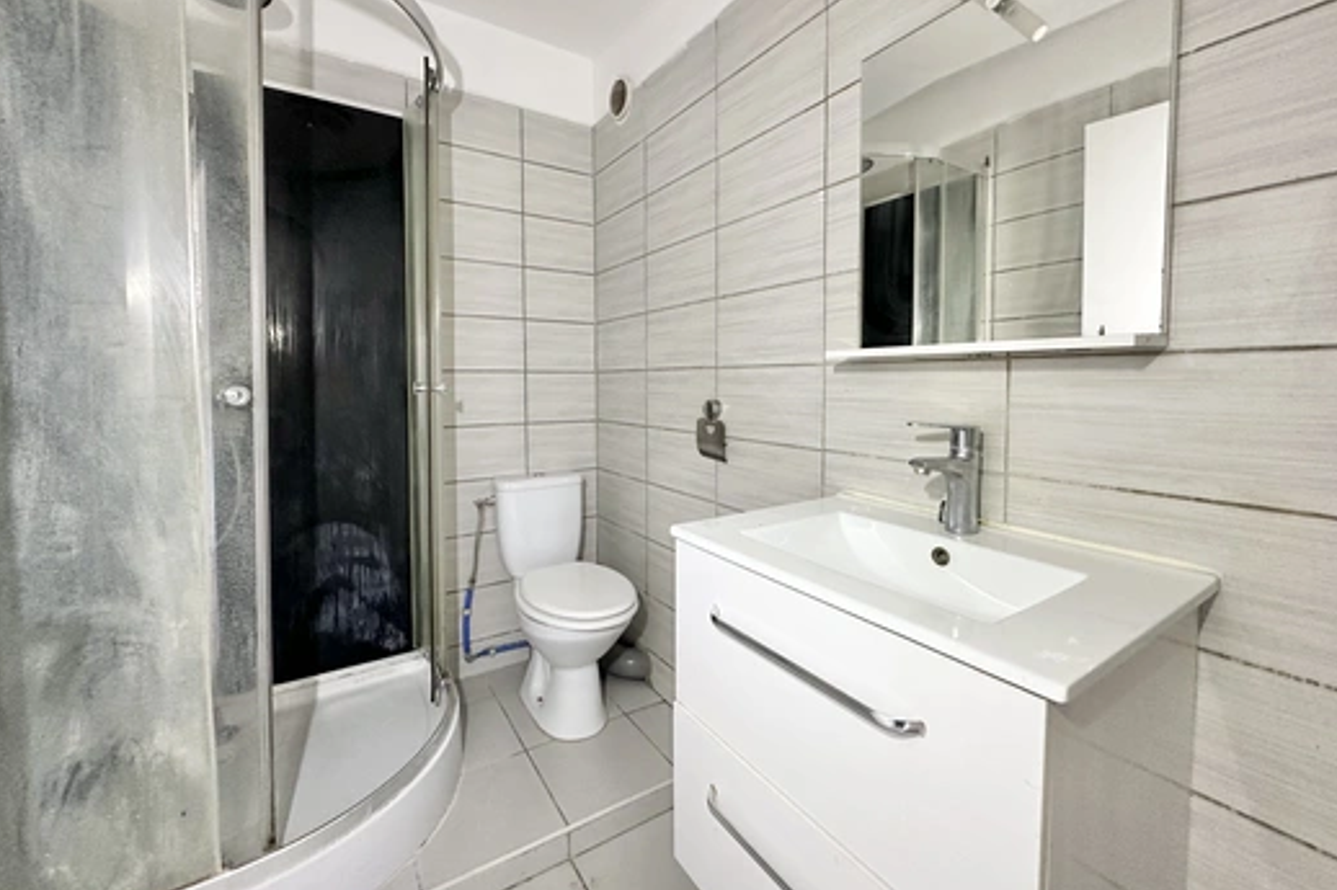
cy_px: 408
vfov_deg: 77.1
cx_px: 667
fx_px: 557
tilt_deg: -2.2
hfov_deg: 100.4
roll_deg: -0.1
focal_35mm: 15
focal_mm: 2.22
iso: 320
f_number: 2.2
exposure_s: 1/50
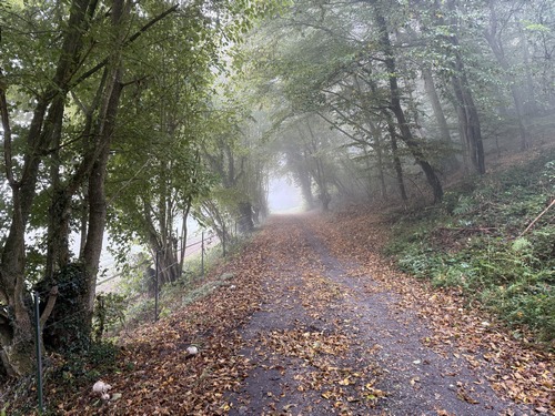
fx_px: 385
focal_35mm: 24
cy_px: 208
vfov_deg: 56.8
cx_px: 278
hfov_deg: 71.6
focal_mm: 6.76
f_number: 1.78
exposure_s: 1/60
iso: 250
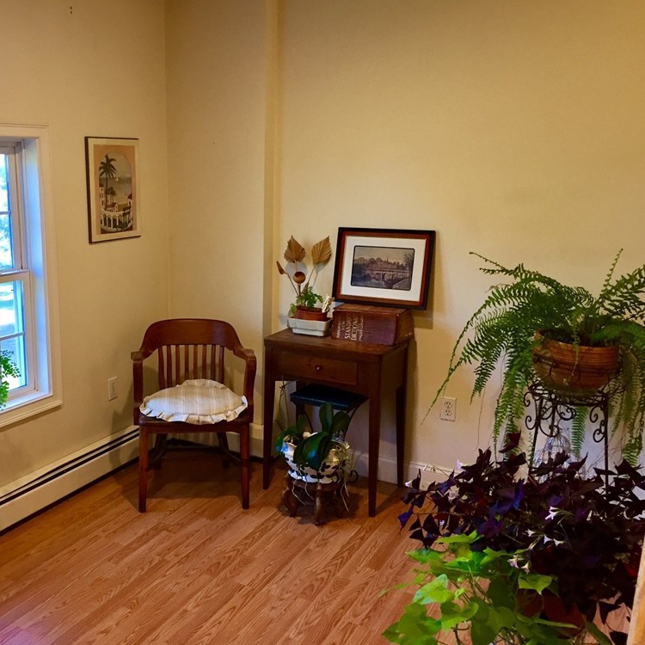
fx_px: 738
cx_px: 208
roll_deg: +0.0
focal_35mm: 35
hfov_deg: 46.4
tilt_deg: -11.2
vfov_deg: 47.2
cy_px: 322
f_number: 2.2
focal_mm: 4.15
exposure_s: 1/30
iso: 50
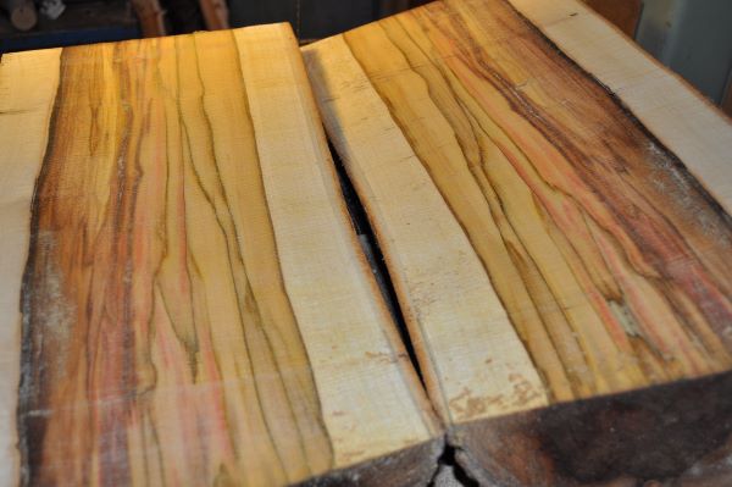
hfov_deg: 49.6
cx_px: 366
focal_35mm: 39
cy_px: 244
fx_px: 792
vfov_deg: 34.2
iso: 200
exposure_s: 1/60
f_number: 4.2
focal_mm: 26
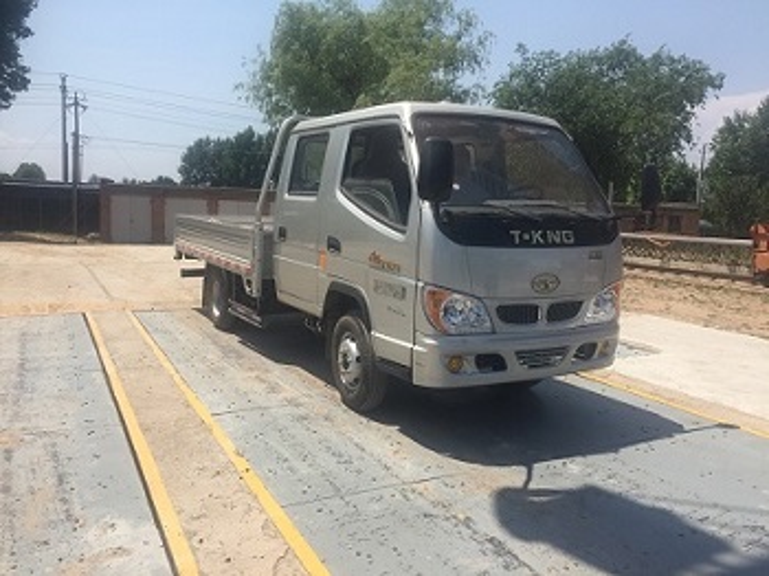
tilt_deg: -5.6
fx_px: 644
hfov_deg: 61.7
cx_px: 384
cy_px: 288
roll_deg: -2.6
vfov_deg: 48.2
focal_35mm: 29
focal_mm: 4.15
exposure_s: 1/2198
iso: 32
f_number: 2.2
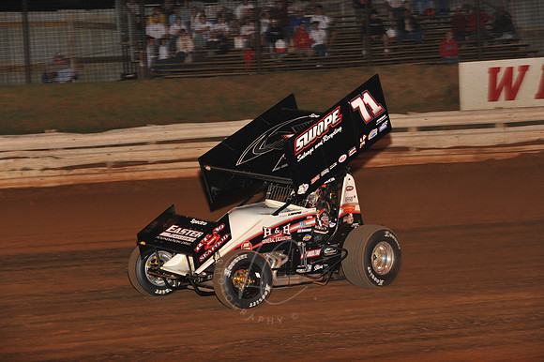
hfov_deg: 18.3
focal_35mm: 112
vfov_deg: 12.2
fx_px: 1691
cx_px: 272
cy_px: 181
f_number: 6.3
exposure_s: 1/320
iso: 1000
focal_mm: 112
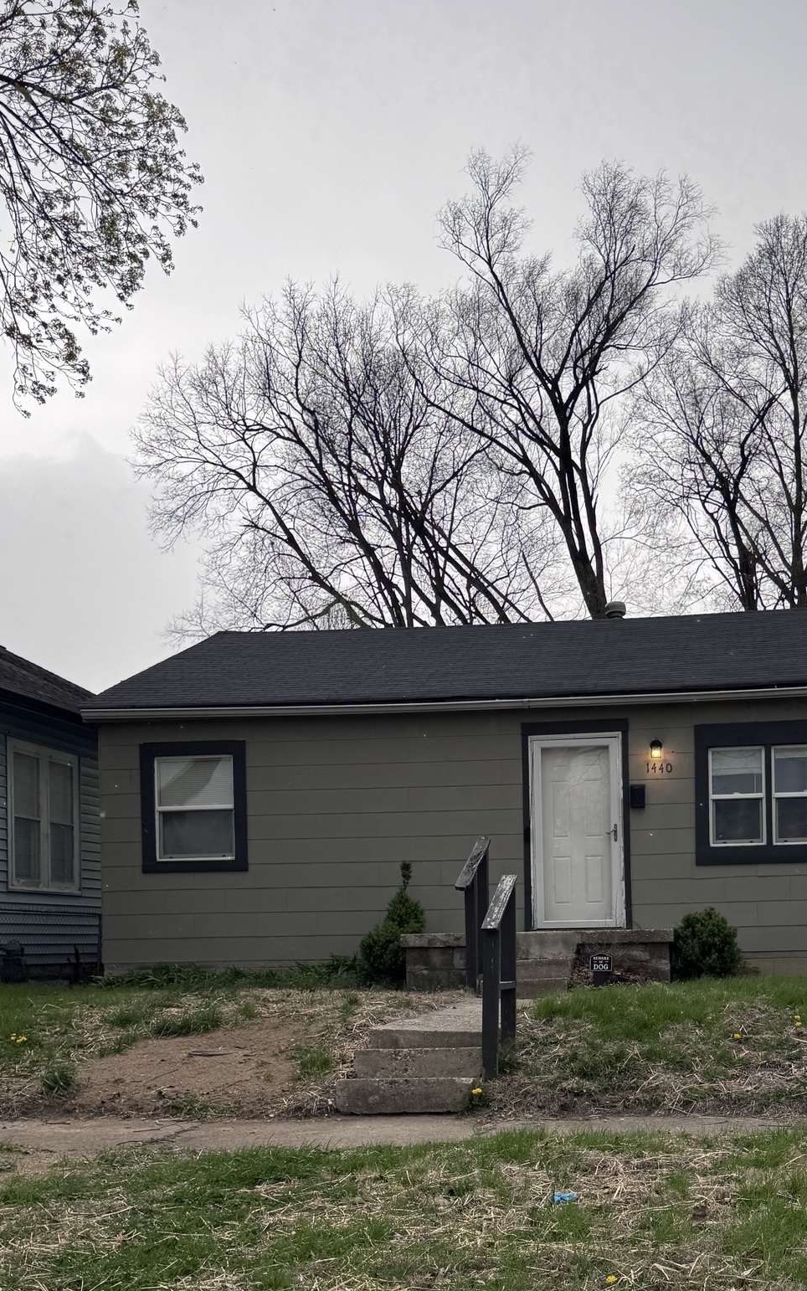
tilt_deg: +0.1
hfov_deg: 33.1
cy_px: 923
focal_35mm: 38
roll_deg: +0.1
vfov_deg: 50.0
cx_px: 583
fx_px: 1337
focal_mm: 6.76
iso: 80
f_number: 1.78
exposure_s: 1/966
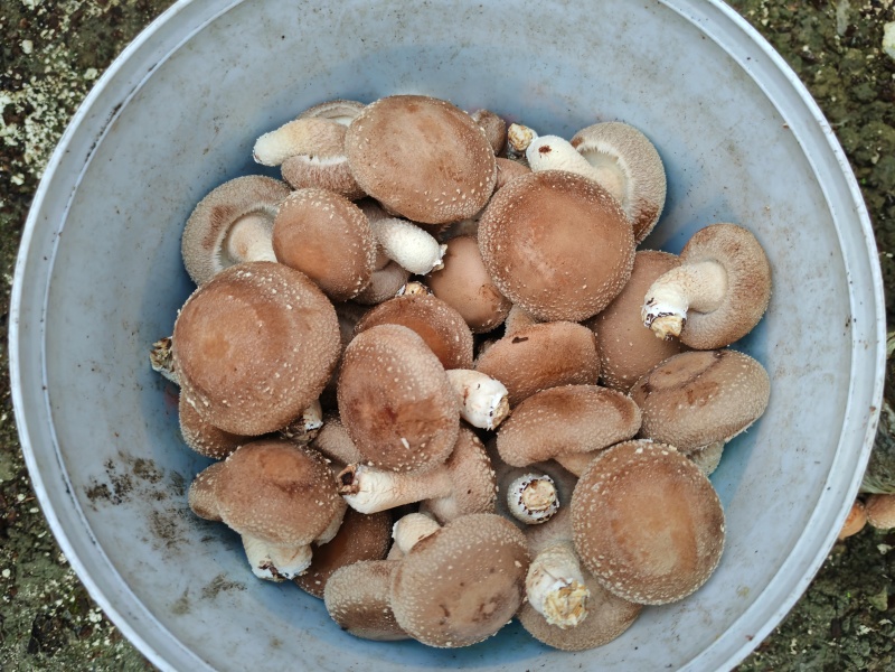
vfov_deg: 51.4
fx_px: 698
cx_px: 448
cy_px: 336
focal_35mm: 27
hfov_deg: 65.3
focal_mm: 5.52
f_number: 1.95
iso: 1000
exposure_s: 1/33
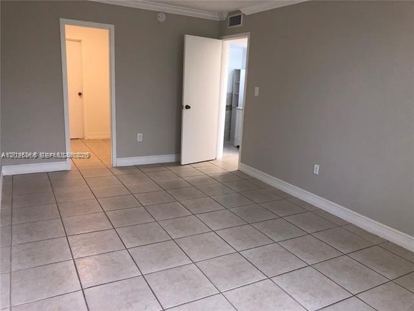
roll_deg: -3.3
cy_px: 156
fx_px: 335
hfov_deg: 63.4
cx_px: 207
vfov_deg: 49.7
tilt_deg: -12.6
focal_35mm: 28
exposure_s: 1/120
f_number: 1.8
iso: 100
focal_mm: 3.99
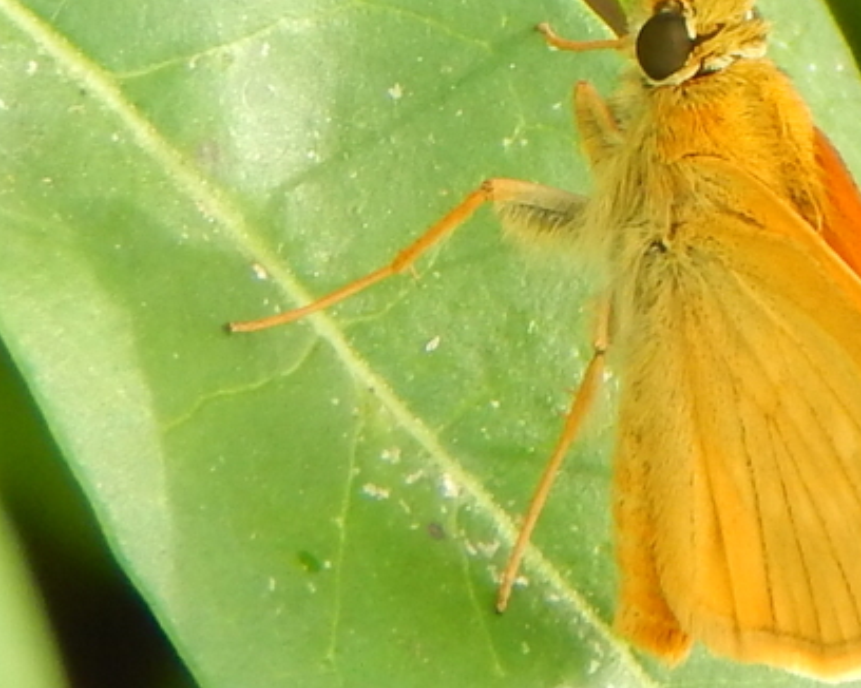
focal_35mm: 570
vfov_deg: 2.7
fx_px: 14518
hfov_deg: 3.4
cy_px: 232
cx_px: 725
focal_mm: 50.1
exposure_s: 1/60
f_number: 5.7
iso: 125
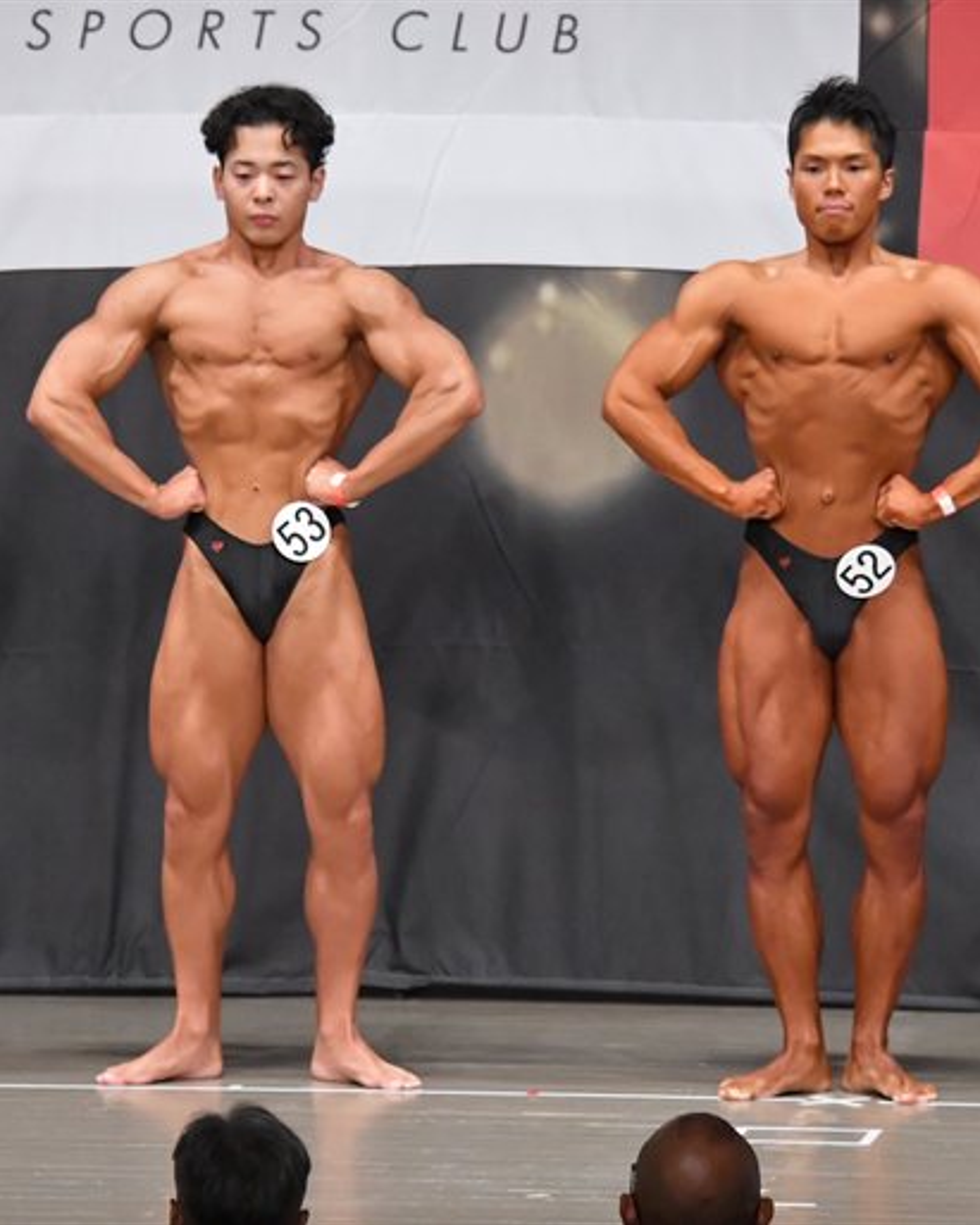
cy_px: 612
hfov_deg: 5.0
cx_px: 383
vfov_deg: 6.3
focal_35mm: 307
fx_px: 11134
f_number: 5.6
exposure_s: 1/400
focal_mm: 145
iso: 6400
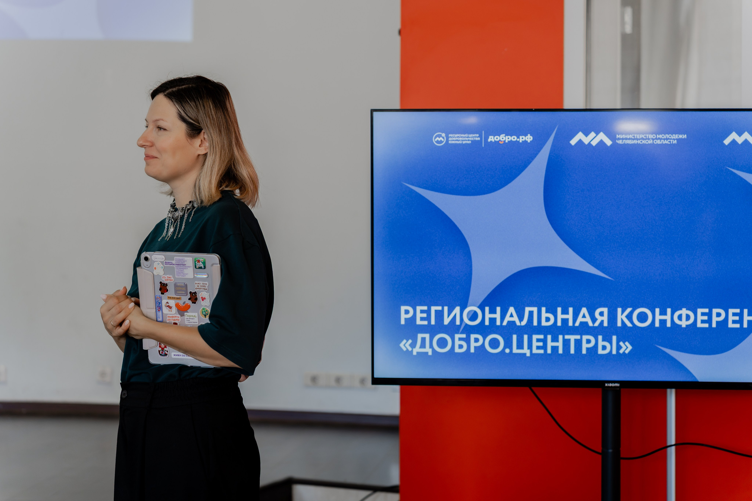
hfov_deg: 27.0
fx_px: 1567
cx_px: 376
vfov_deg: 18.2
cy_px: 250
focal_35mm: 75
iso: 800
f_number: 2.8
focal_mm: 75
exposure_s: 1/160
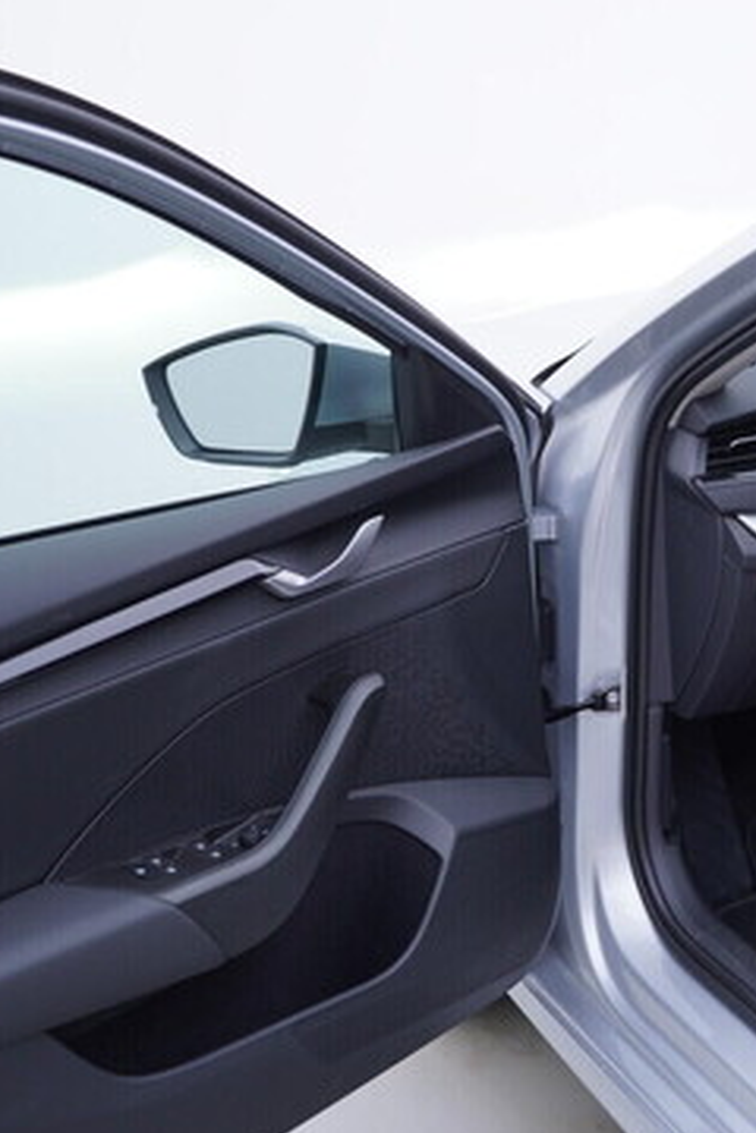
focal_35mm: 55
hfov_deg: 23.7
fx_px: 1732
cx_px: 731
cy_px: 571
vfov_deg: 36.2
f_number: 3.2
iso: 125
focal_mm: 24
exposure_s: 1/50
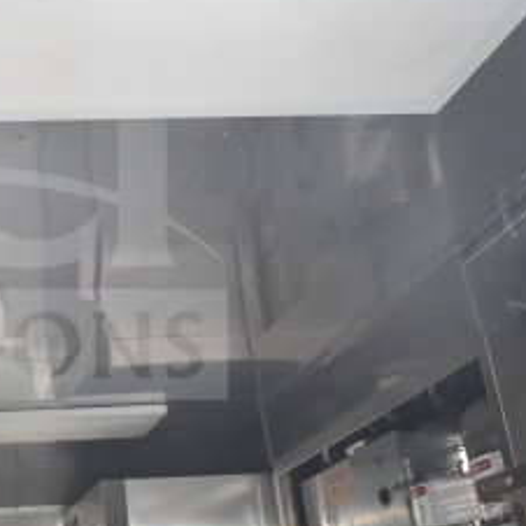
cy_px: 215
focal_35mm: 62
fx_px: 1066
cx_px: -35
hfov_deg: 25.9
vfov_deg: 27.7
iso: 1000
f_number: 3.5
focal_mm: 18
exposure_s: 1/30
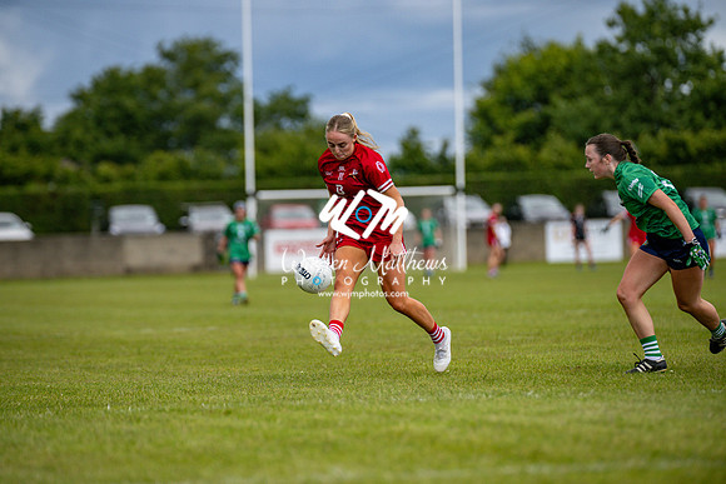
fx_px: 4841
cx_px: 363
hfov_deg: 8.6
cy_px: 242
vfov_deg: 5.7
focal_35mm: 240
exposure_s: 1/6400
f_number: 2.8
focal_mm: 240
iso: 400
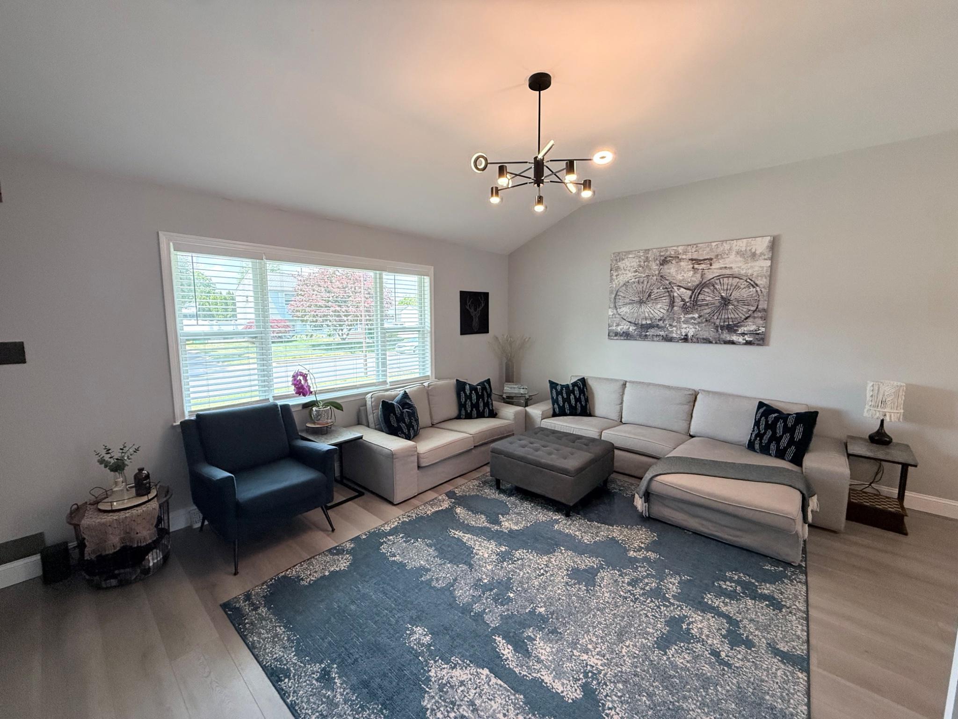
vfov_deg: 85.7
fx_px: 387
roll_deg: +0.3
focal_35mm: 14
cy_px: 360
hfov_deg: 102.1
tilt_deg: -6.1
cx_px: 479
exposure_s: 1/120
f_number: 2.2
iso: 250
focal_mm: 2.22
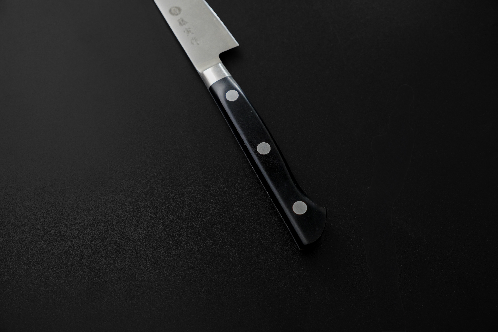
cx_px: 249
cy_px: 166
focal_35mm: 41
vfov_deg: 32.6
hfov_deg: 47.3
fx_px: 569
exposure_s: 1/160
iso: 400
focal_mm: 27.4
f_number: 5
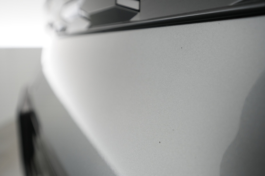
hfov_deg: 65.5
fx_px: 206
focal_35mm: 28
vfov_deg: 46.4
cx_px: 132
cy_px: 88
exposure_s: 1/80
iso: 1250
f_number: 4
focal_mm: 28
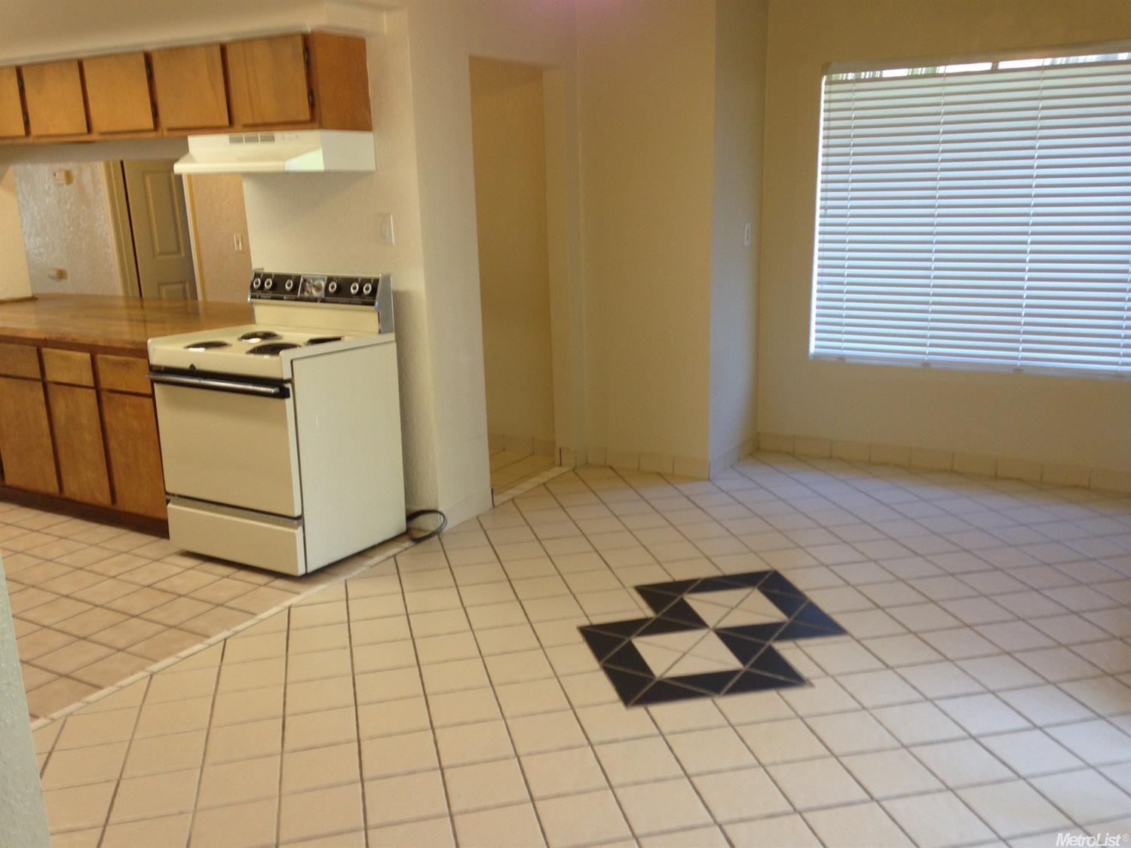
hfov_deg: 55.4
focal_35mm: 33
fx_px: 1078
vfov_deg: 42.9
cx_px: 566
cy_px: 424
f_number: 2.4
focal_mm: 4.12
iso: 50
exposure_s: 1/20
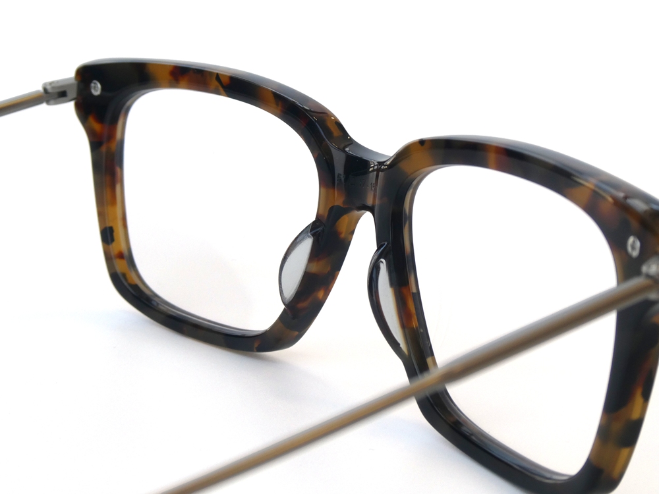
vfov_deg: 15.1
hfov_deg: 20.0
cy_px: 247
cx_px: 330
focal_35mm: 98
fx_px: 1866
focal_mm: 17.5
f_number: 5
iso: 80
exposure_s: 1/80
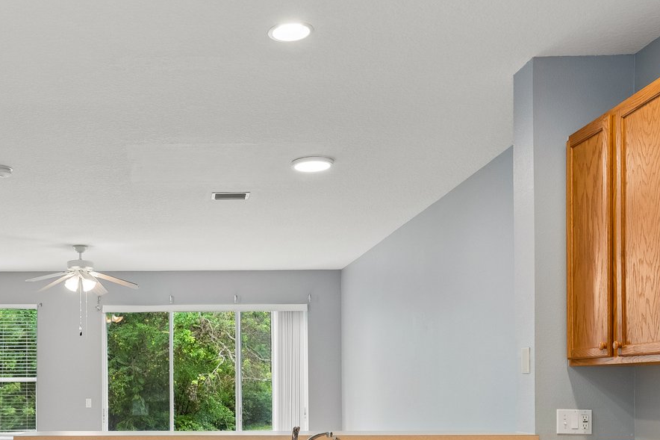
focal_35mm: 44
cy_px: 392
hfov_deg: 43.4
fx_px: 806
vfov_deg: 29.3
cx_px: 181
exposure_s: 1/20
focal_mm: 19
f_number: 8
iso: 800
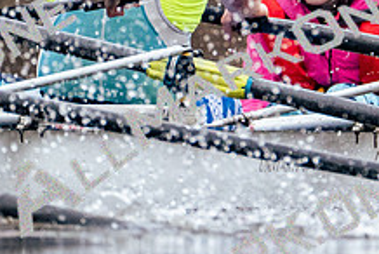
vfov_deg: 0.6
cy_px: -32
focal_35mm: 2392
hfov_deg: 0.9
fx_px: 25216
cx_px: 367
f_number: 6.3
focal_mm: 600
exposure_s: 1/2000
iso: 4000
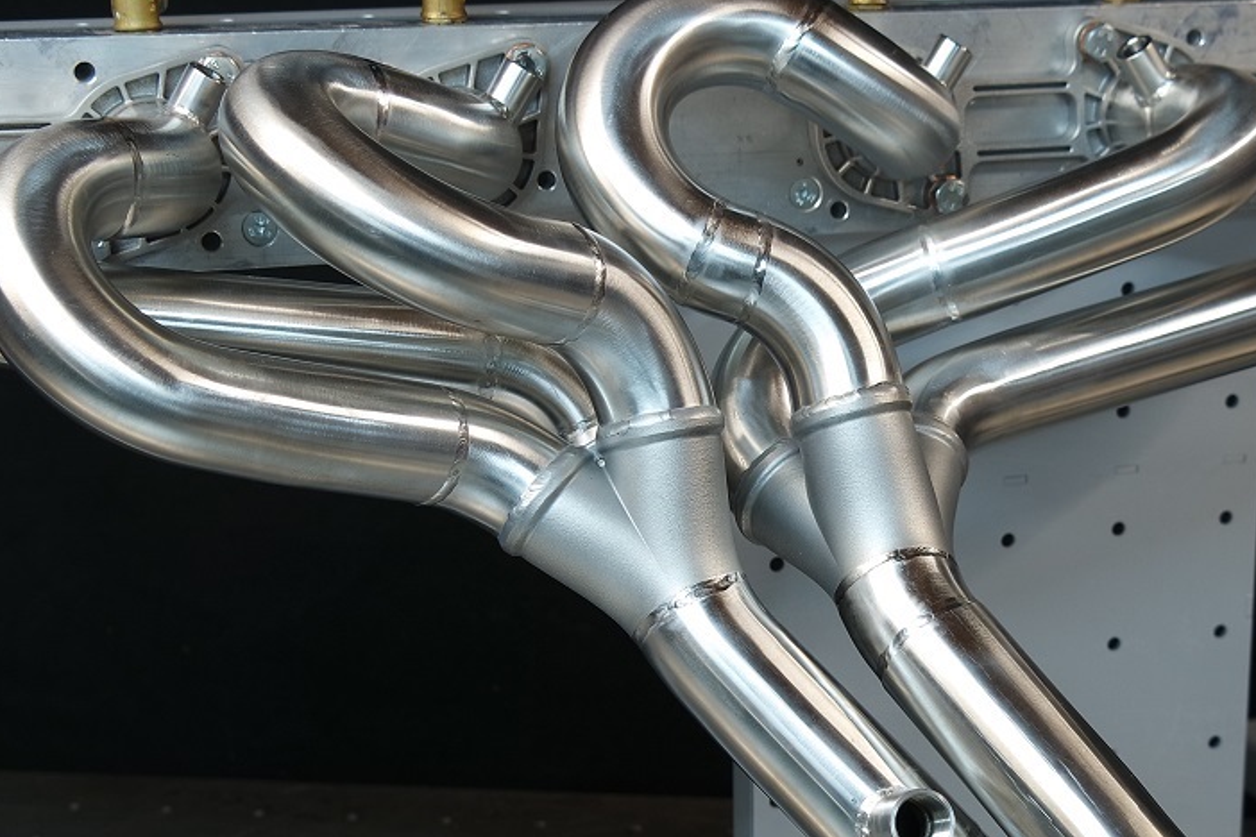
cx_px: 784
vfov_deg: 18.4
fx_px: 2582
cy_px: 565
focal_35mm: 74
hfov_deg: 27.3
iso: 100
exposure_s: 1/8
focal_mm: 25
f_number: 4.5
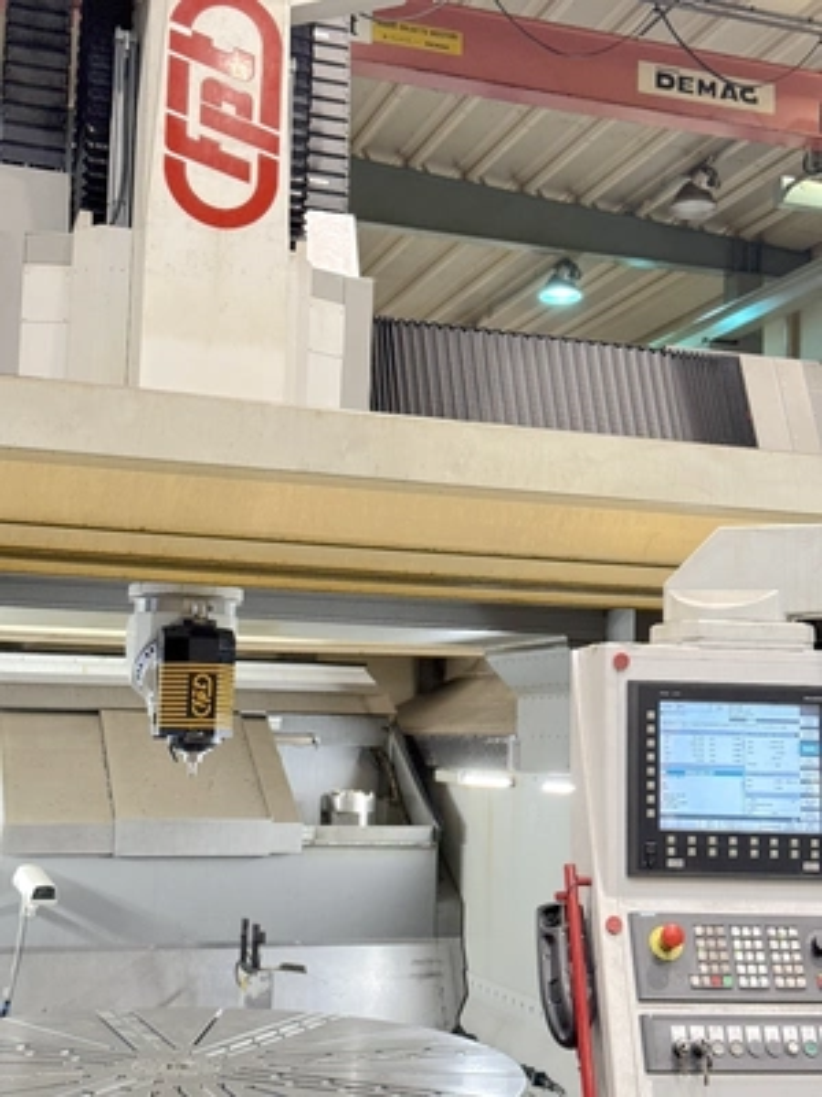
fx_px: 1520
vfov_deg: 39.7
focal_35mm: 48
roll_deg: -2.4
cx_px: 411
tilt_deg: +8.7
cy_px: 548
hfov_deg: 30.3
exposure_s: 1/100
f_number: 1.78
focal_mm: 6.76
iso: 200
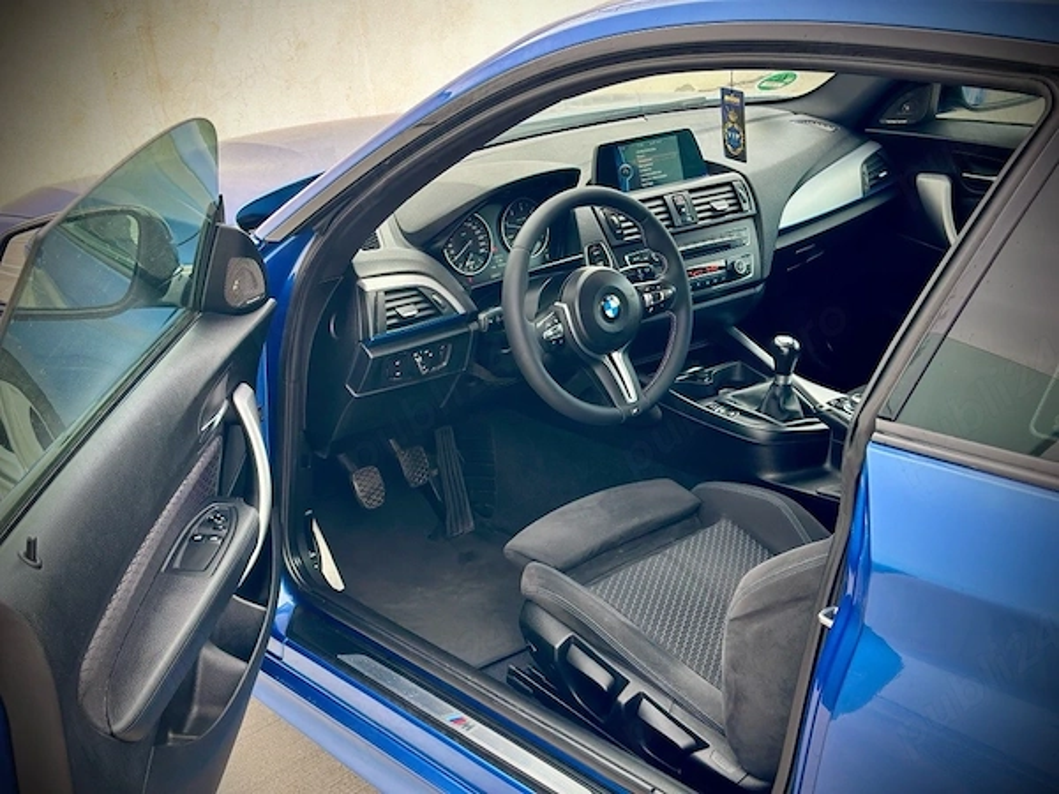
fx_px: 1468
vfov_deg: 30.3
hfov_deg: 39.7
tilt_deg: -21.6
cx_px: 530
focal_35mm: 48
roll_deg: +2.1
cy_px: 397
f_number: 1.78
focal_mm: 6.86
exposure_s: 1/145
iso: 100
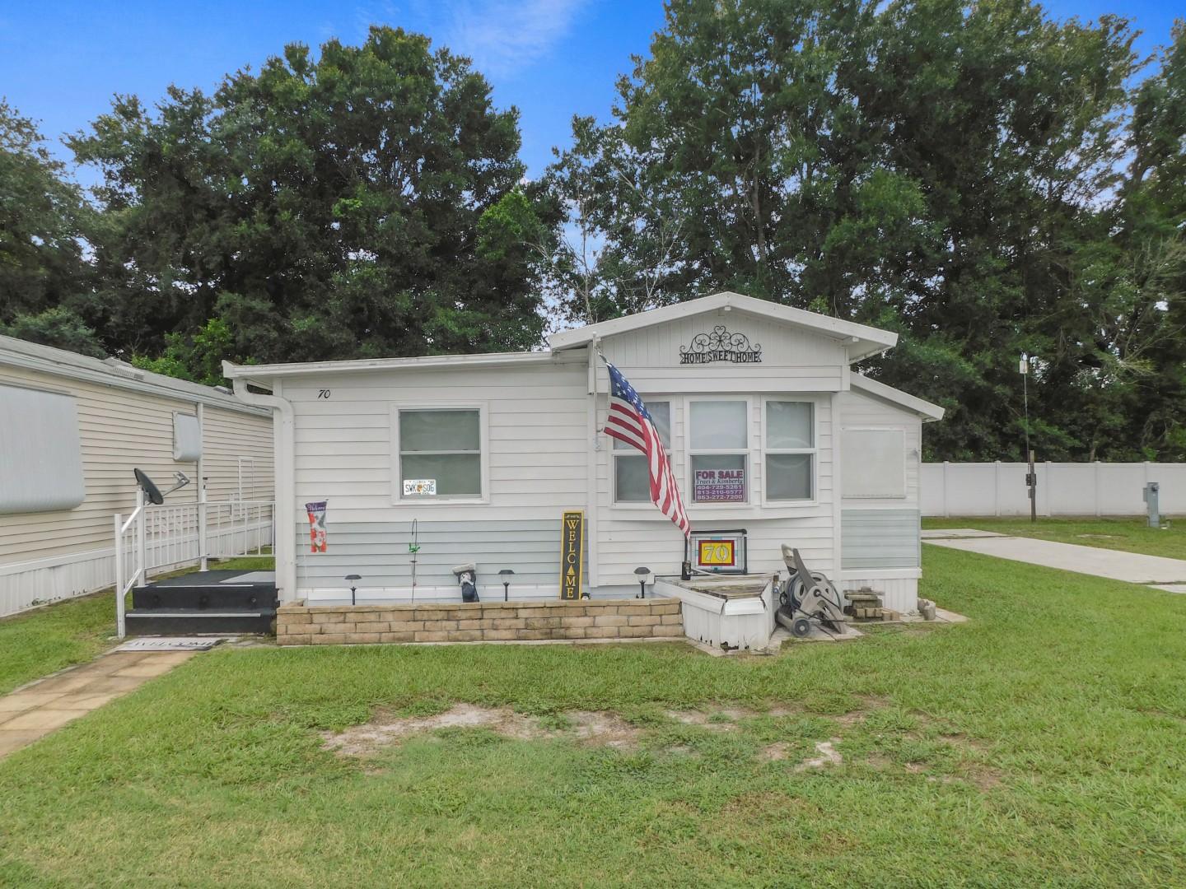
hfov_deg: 73.9
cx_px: 593
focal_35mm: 23
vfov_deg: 58.9
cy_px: 444
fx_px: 788
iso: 125
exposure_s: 1/800
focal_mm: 4
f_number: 3
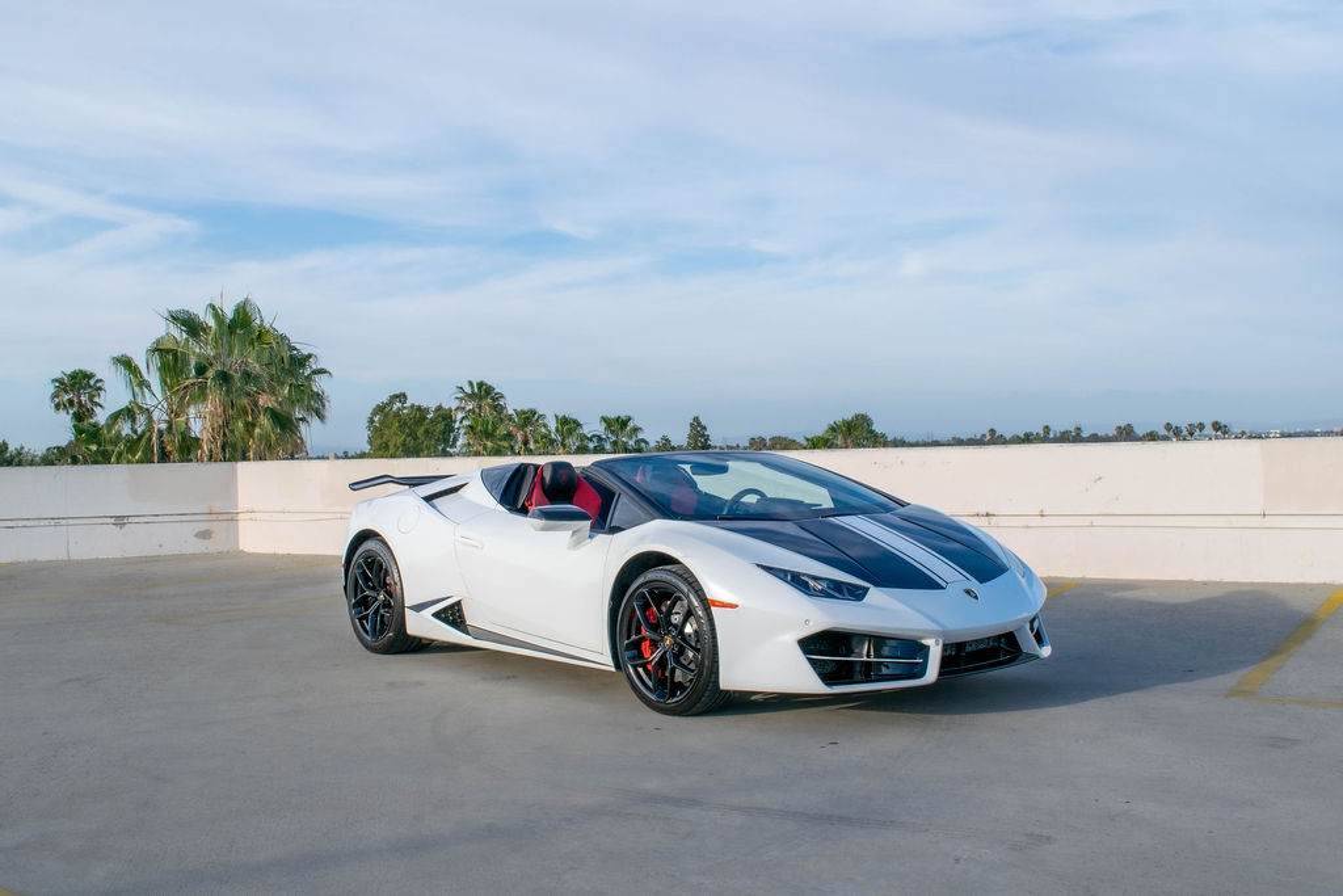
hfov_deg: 52.4
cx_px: 672
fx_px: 1365
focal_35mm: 37
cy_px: 448
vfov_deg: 36.3
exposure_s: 1/400
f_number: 10
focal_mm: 23
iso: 200
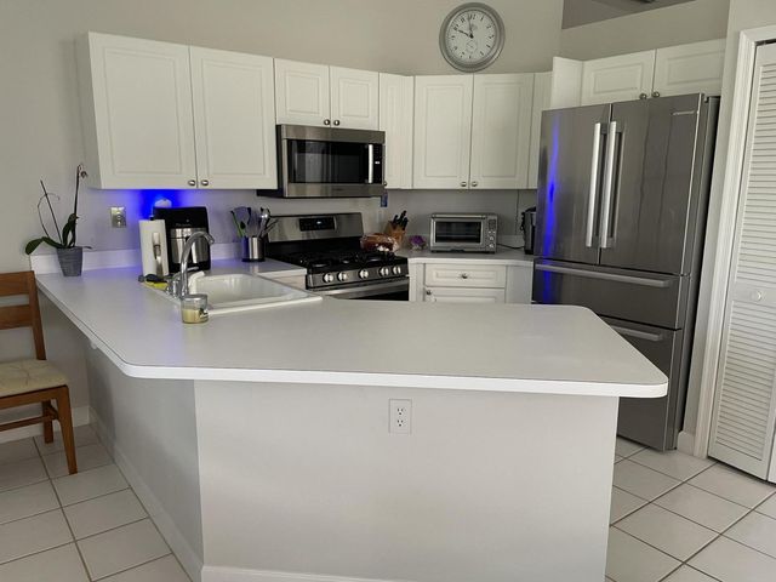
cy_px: 291
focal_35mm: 26
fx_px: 583
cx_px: 388
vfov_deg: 53.1
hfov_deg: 67.3
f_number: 1.6
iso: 125
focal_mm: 4.2
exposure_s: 1/69
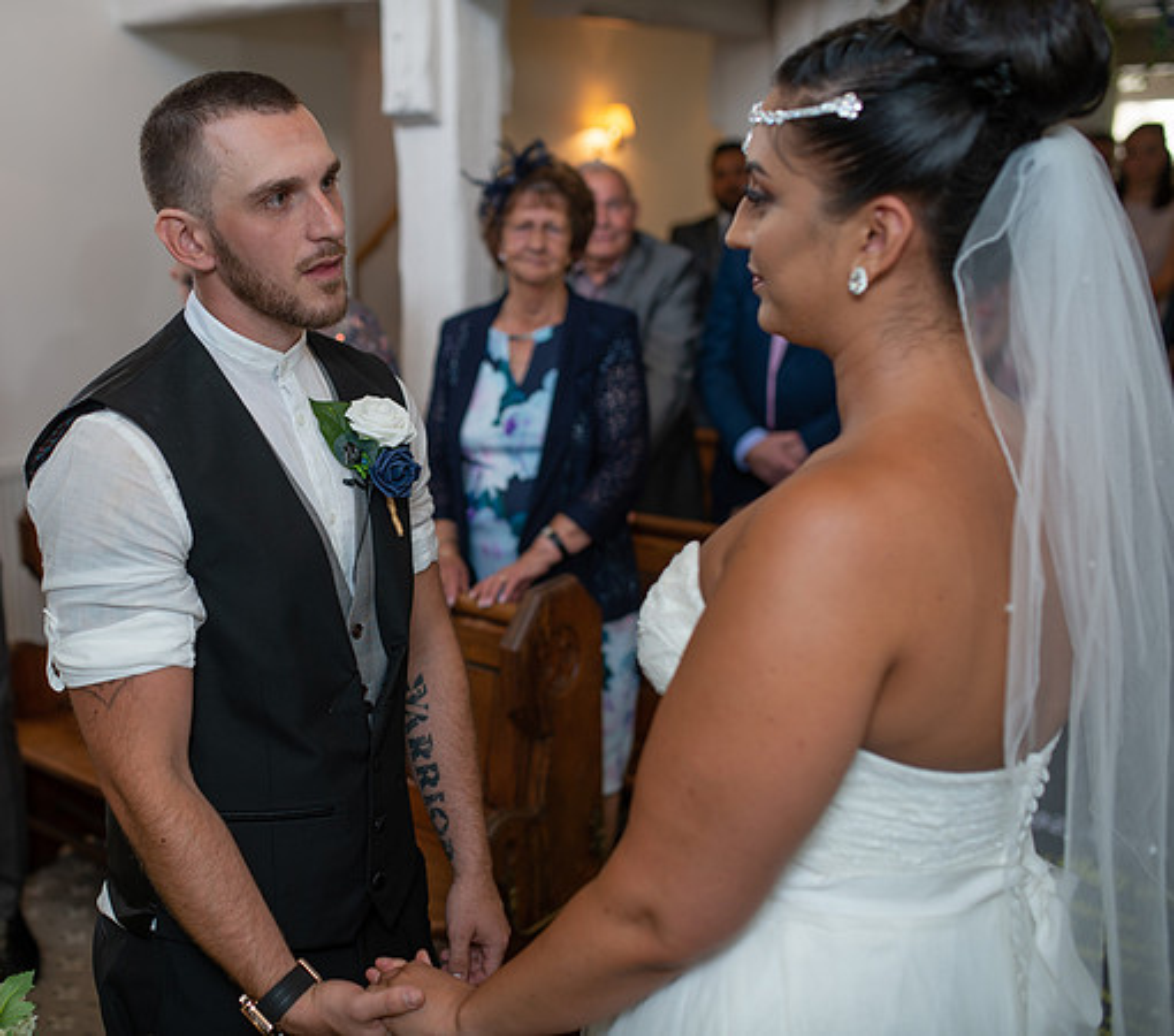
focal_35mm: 42
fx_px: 1513
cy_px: 518
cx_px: 395
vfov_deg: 37.8
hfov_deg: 41.9
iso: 160
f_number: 2.5
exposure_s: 1/100
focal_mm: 35
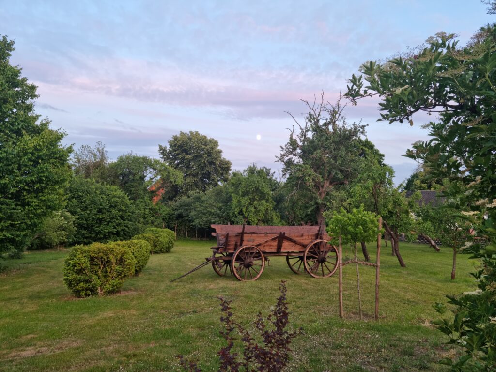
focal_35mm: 27
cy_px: 186
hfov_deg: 65.3
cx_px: 248
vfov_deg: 51.4
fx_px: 387
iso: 100
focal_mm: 5.9
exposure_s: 1/50
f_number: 2
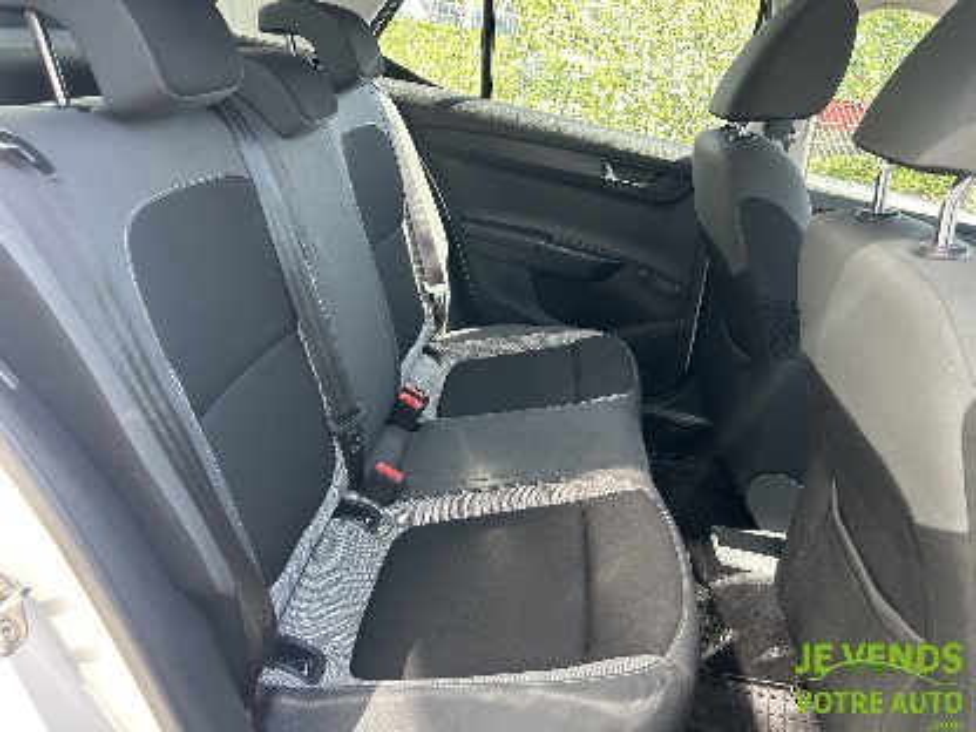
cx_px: 488
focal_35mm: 26
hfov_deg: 67.3
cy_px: 366
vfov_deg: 53.1
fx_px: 733
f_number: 1.5
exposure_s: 1/155
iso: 64
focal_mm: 5.7
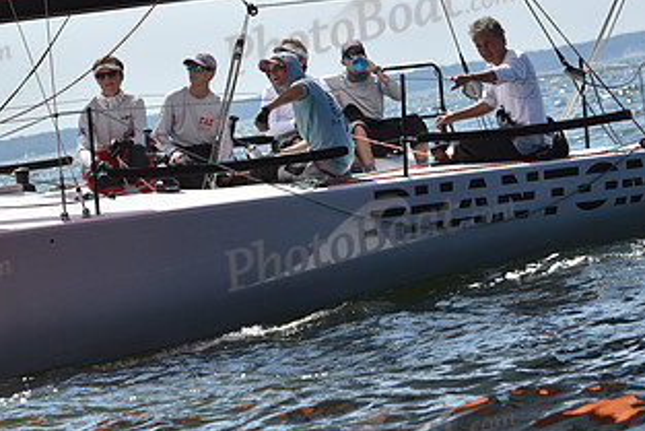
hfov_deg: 9.5
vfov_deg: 6.4
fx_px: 3854
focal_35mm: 215
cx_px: 120
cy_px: 160
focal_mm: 116
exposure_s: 1/1250
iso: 250
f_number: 7.1
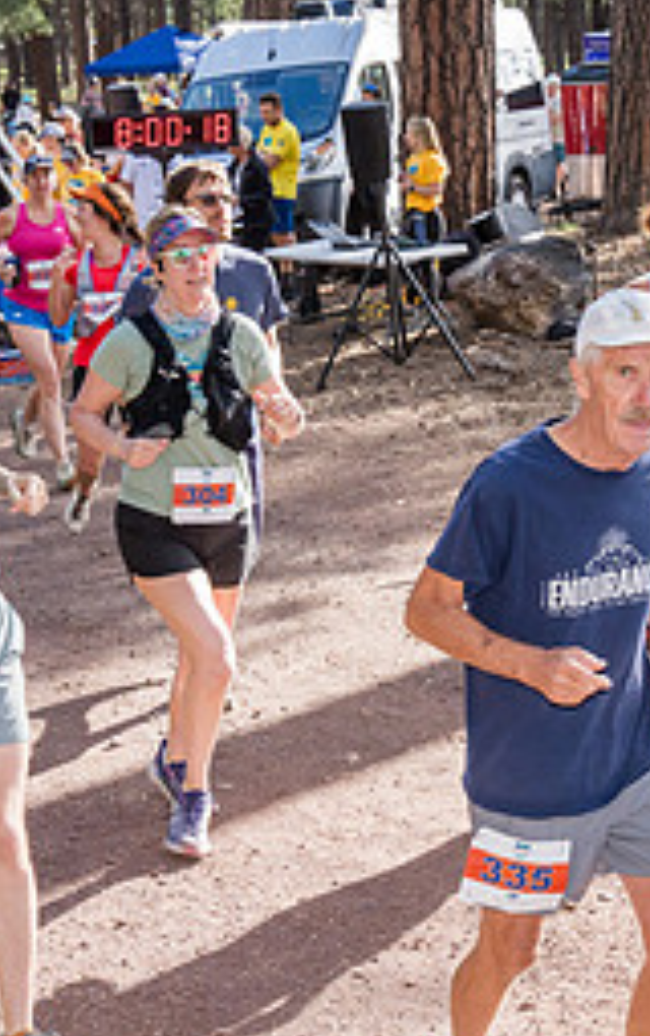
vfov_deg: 25.4
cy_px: 681
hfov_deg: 15.9
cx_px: 618
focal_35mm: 81
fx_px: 2289
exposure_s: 1/800
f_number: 5
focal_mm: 35
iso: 800
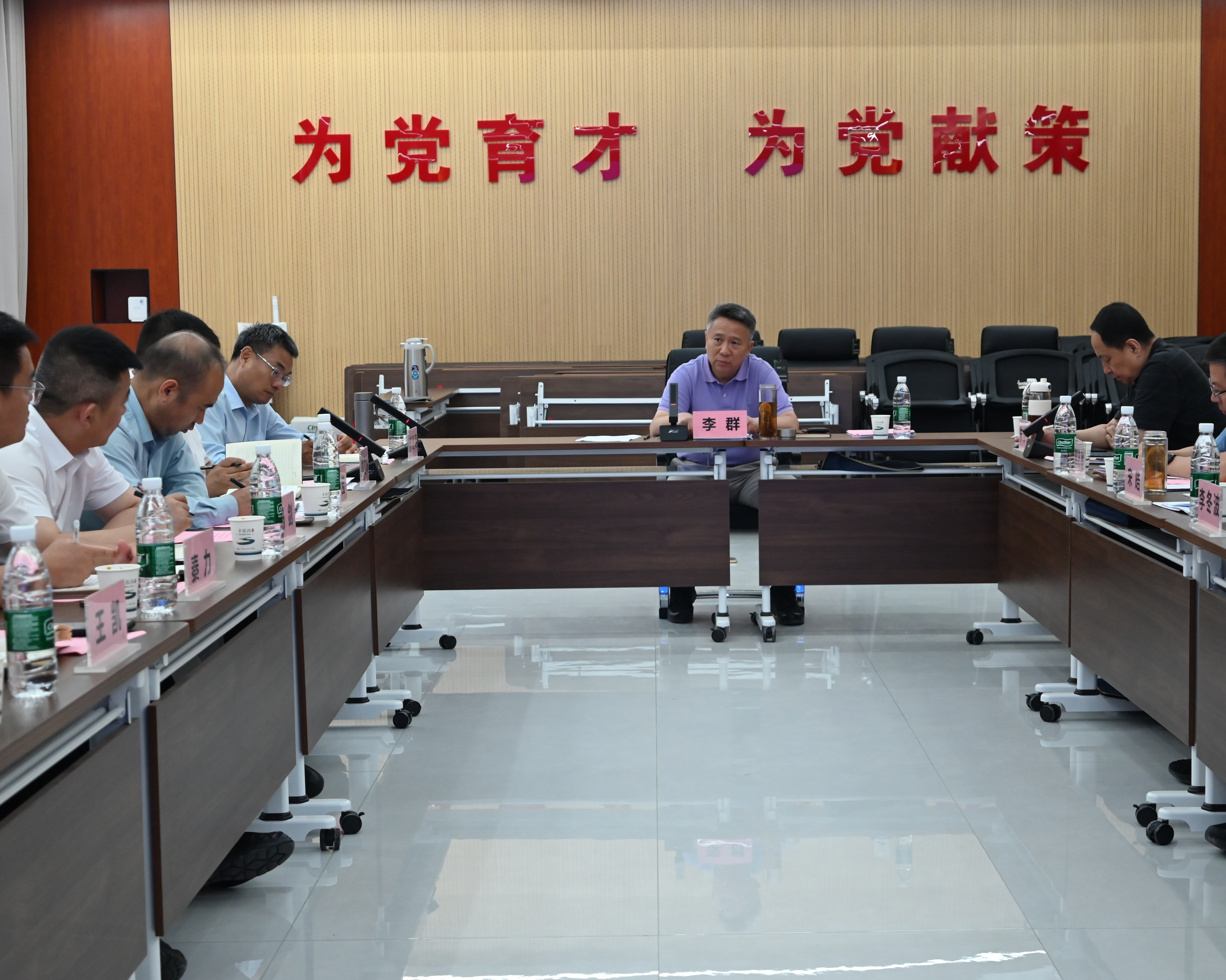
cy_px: 493
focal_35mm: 57
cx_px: 671
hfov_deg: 33.0
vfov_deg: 26.7
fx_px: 2068
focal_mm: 50
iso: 2000
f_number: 6.3
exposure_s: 1/125
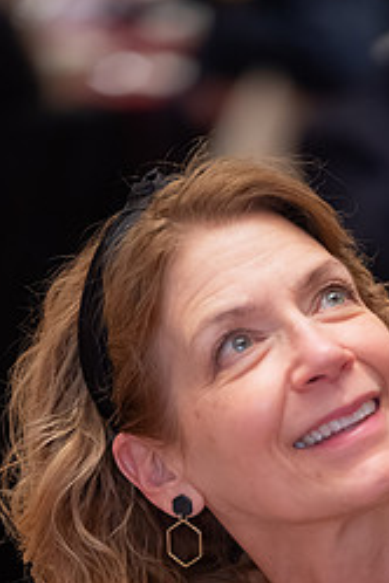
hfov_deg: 3.8
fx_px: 5851
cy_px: 480
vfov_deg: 5.7
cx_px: 285
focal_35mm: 361
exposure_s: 1/125
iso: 8000
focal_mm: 200
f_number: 2.8
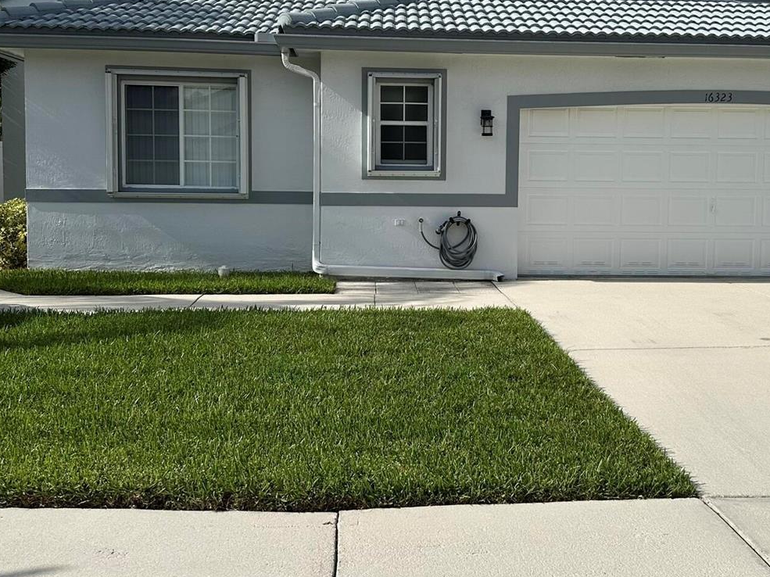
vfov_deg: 36.6
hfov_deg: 47.7
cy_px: 223
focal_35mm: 39
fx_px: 867
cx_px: 442
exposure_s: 1/7042
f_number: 1.78
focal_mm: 6.86
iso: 80
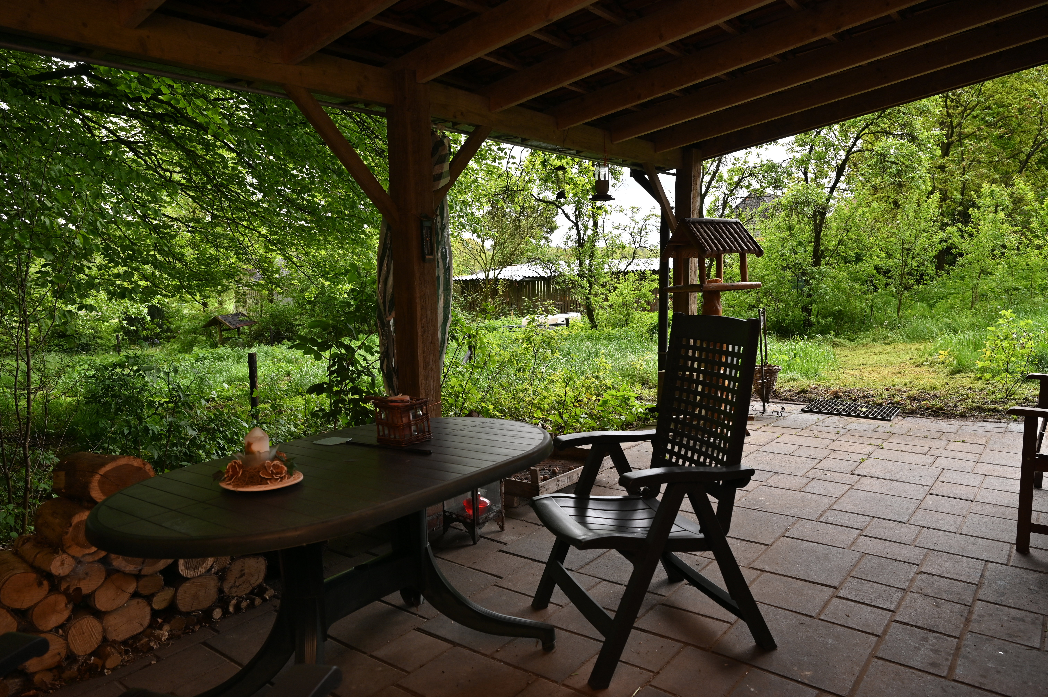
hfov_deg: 73.8
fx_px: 698
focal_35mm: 24
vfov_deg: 53.1
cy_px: 348
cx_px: 524
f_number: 5.6
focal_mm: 24
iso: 200
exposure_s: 1/125
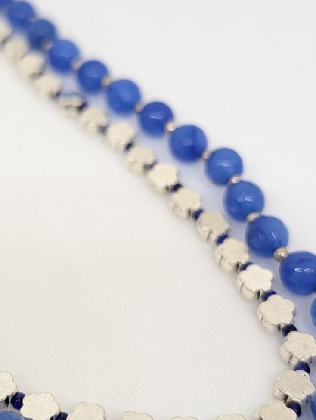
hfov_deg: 23.2
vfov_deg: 30.7
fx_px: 765
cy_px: 210
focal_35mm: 63
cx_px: 98
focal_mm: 6.9
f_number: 1.68
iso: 40
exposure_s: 1/36.4
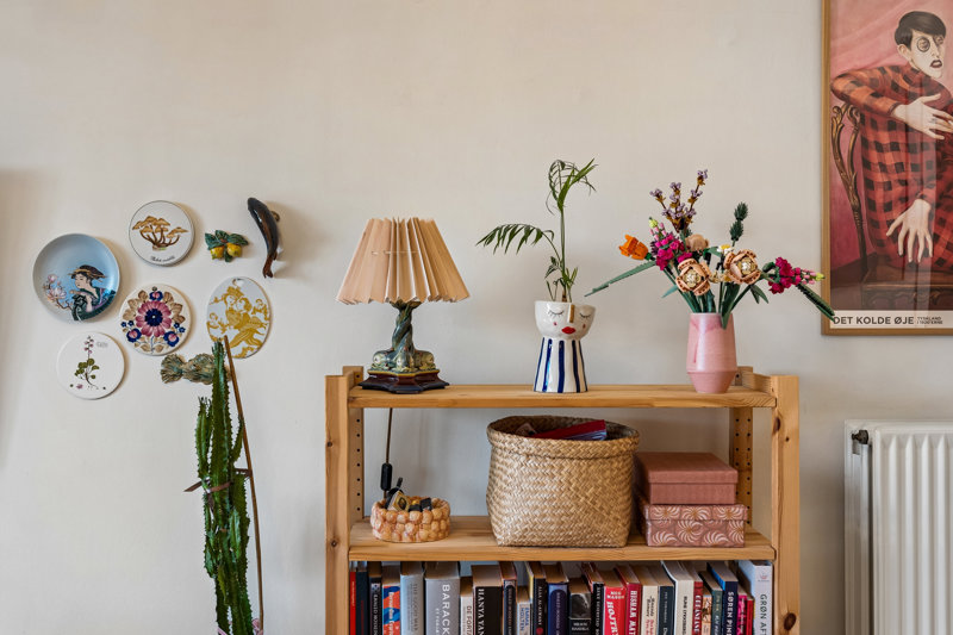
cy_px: 318
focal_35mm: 35
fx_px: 926
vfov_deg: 37.8
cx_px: 476
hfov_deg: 54.4
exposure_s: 1/30
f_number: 8
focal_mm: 35
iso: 200
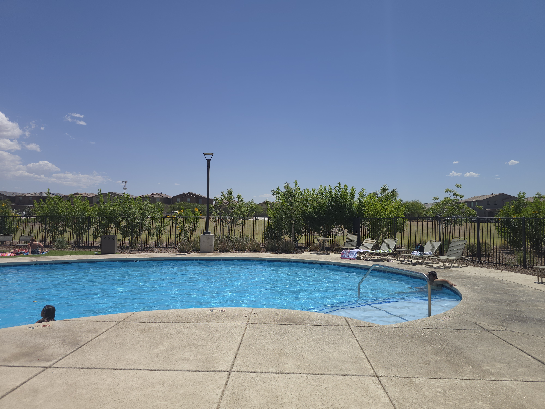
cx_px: 272
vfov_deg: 58.9
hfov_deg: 73.9
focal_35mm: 23
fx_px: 362
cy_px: 204
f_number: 1.7
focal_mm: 6.3
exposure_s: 1/780
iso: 12
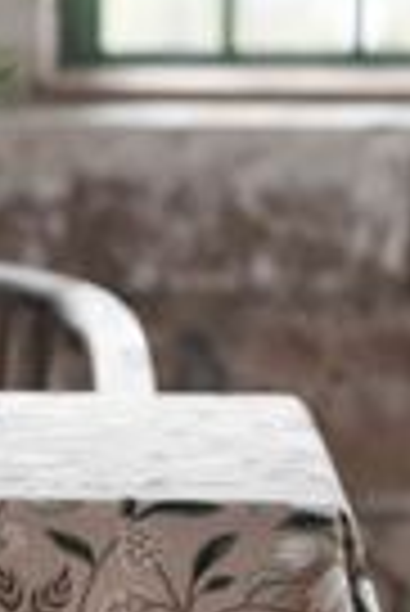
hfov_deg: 9.3
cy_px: 536
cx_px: -65
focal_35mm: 147
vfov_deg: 13.8
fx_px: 2505
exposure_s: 1/500
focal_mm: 50
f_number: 2.8
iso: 640
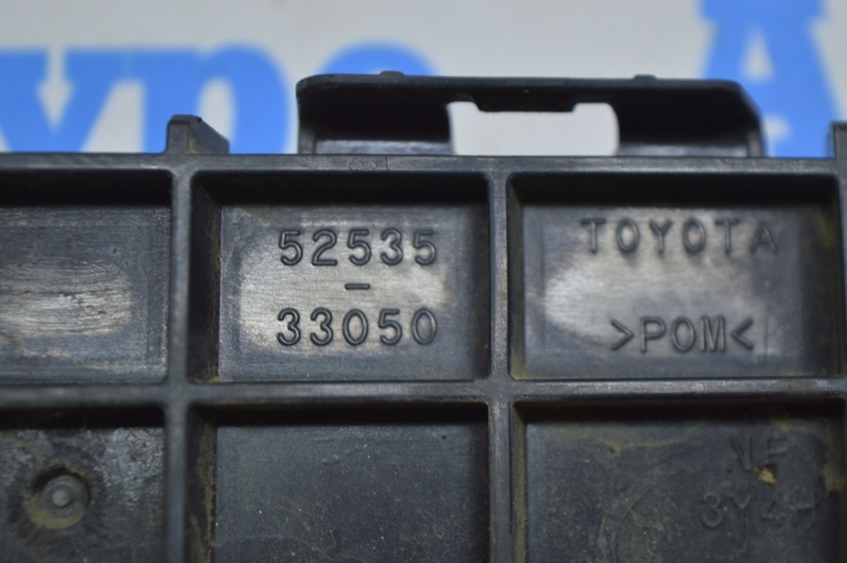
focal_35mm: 82
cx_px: 424
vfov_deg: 16.5
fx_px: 1939
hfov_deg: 24.6
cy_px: 282
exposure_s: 1/50
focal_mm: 55
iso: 400
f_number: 5.6
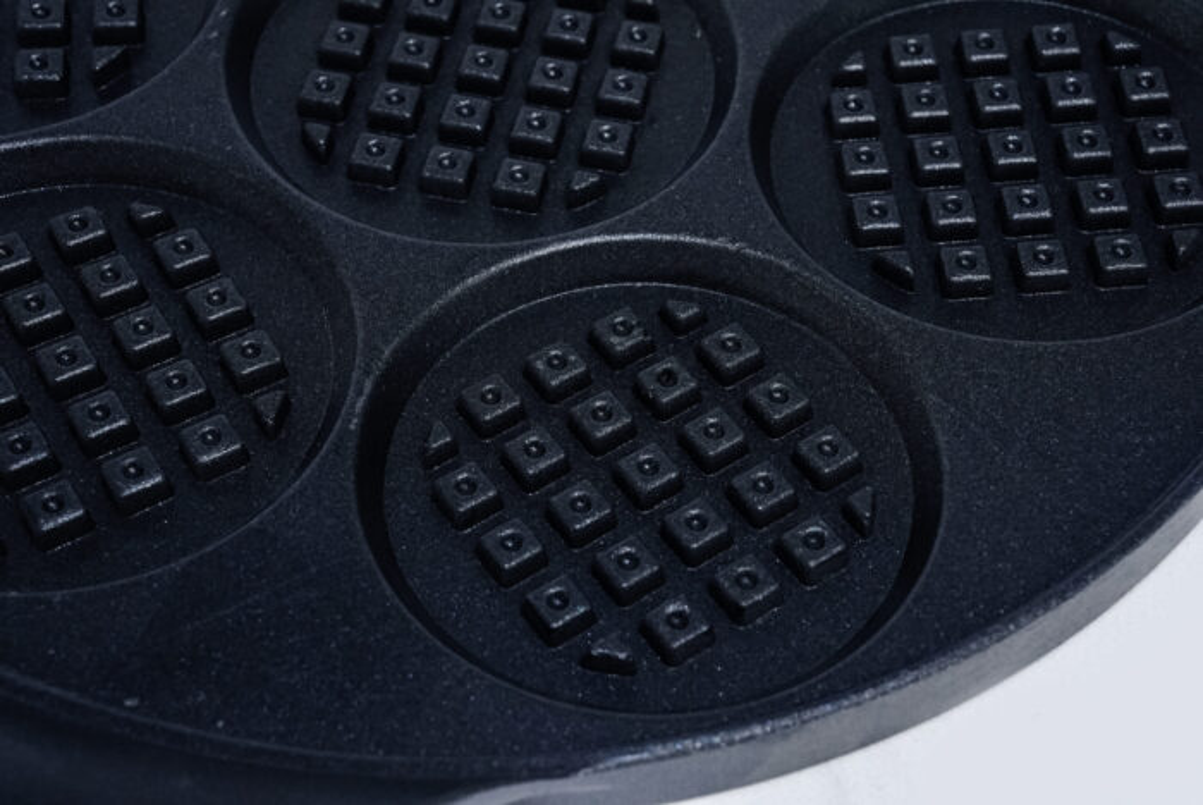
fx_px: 2341
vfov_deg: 19.5
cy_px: 402
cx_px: 602
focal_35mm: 70
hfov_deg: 28.8
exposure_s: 1/125
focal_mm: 70
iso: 6400
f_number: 14
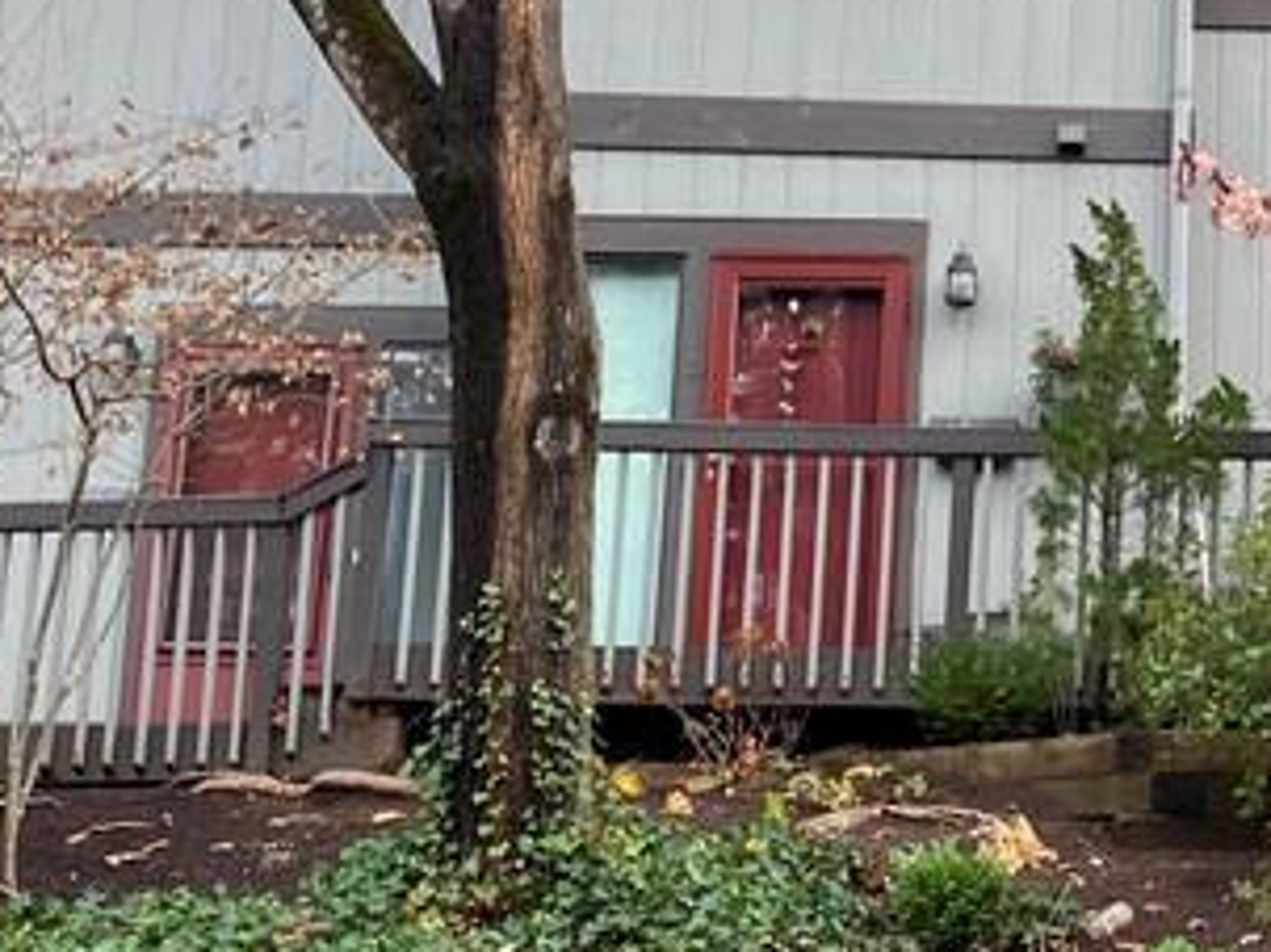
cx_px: 1414
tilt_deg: +15.9
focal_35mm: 88
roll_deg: -0.1
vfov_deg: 16.7
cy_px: 239
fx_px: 3230
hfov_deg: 21.1
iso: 32
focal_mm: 4.25
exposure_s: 1/247
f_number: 1.8
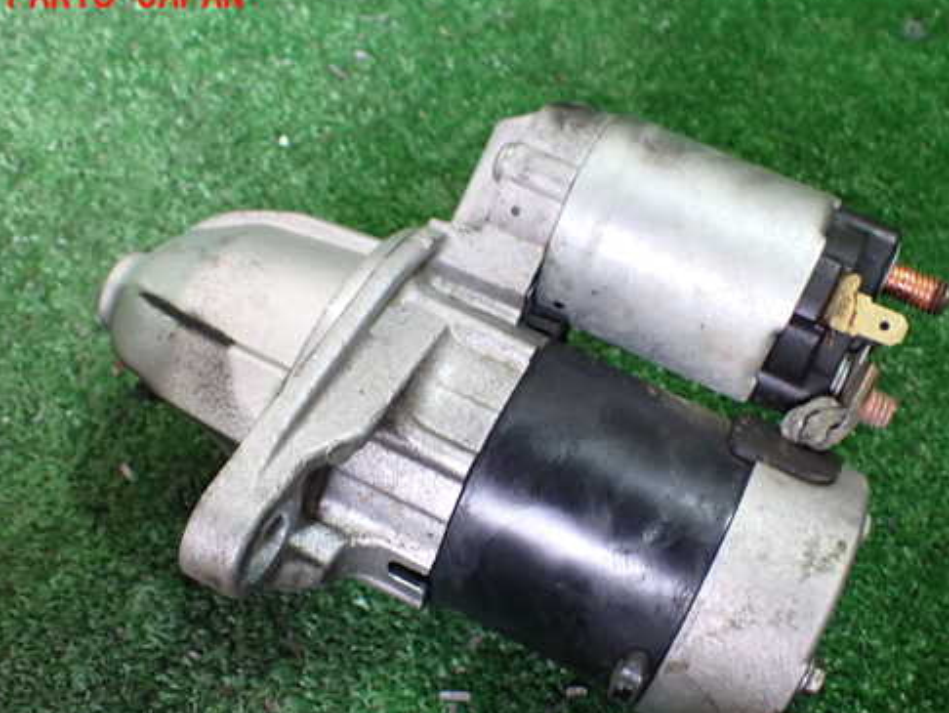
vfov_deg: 38.6
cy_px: 410
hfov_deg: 50.1
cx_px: 474
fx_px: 1015
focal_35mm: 37
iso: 800
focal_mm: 5.4
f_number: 2.3
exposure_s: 1/50
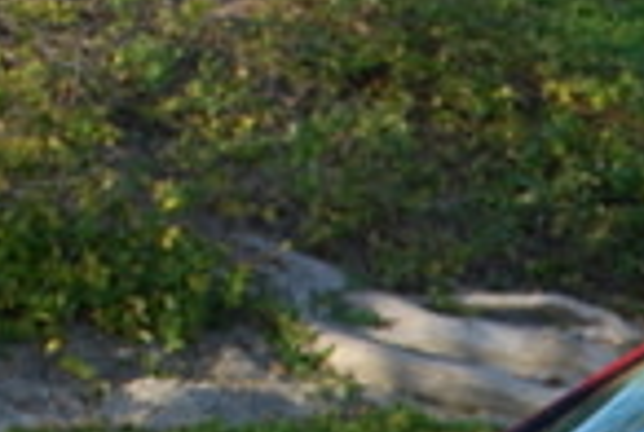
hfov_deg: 10.0
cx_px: 1037
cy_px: 749
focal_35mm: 197
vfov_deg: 6.8
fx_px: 3531
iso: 125
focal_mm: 24
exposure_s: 1/125
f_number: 5.6
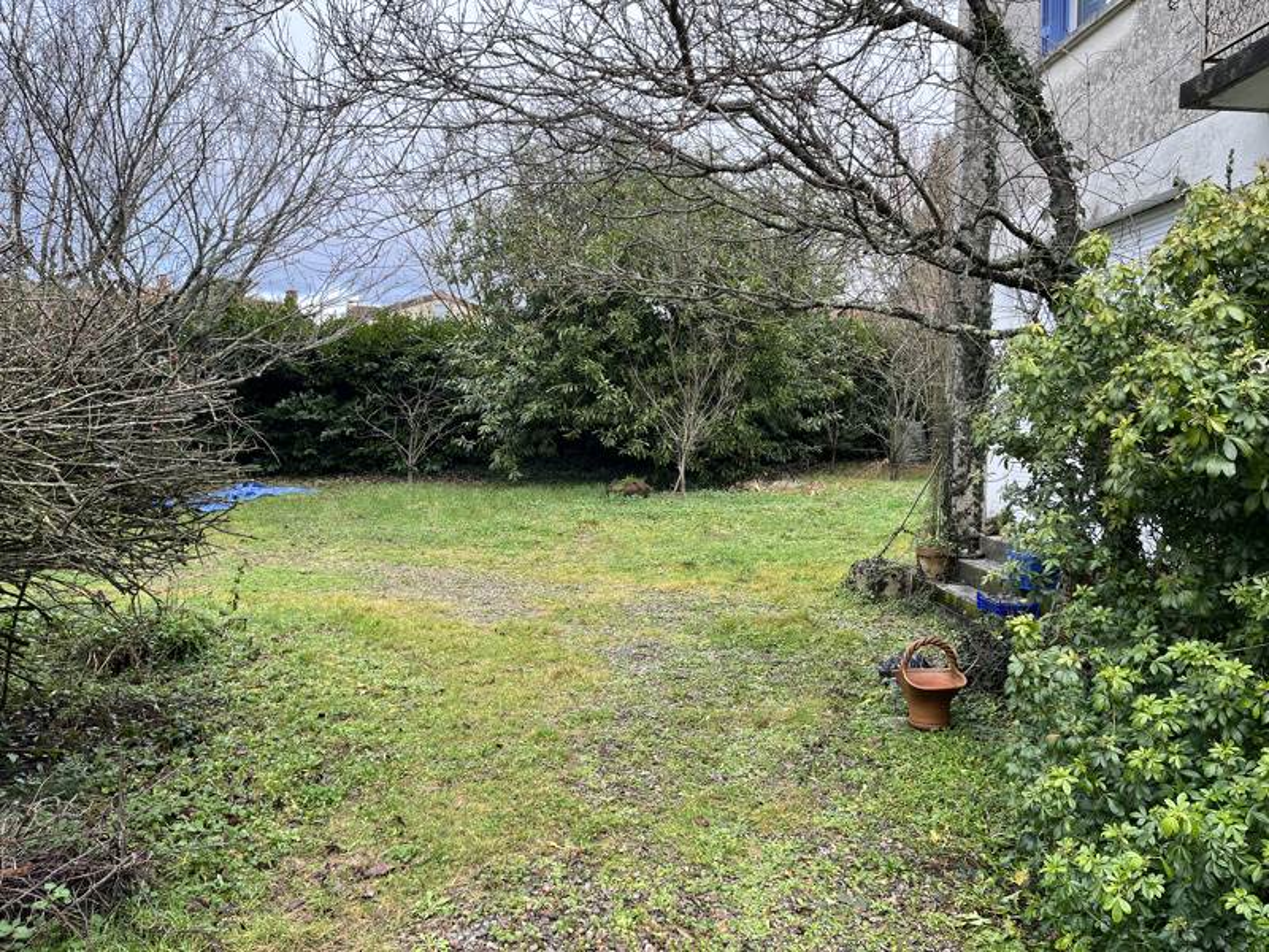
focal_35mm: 26
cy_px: 476
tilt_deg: -3.1
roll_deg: -1.6
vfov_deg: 53.1
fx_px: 953
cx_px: 634
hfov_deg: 67.3
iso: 40
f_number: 1.6
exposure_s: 1/158
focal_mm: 5.1
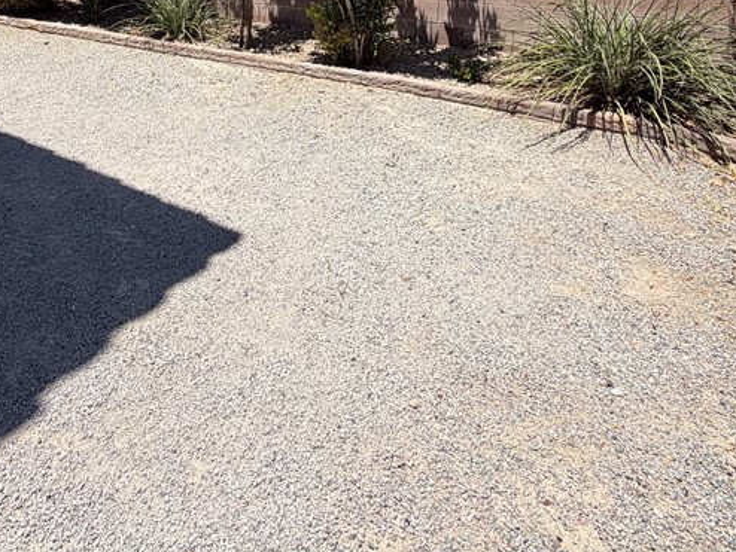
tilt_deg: -6.8
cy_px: -4
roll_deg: -1.7
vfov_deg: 41.7
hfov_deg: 60.1
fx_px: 617
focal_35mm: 29
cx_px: 243
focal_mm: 2.22
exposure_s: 1/901
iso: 20
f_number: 2.2
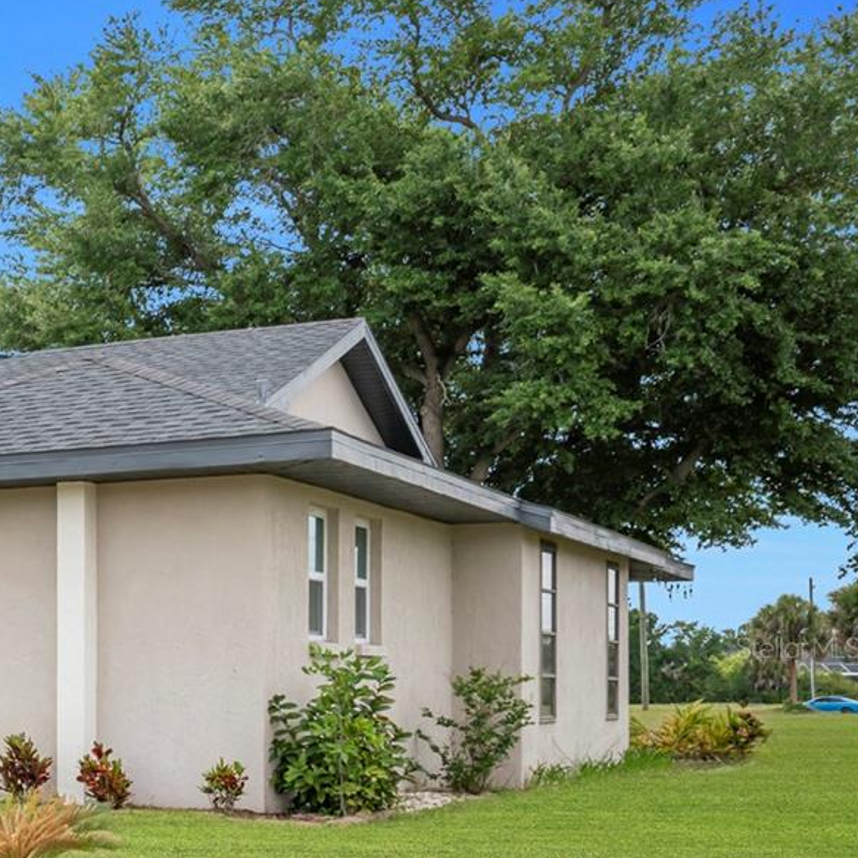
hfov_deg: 23.5
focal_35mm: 63
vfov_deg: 26.9
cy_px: 648
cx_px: -311
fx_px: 1767
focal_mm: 18
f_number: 7.1
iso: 100
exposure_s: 1/200
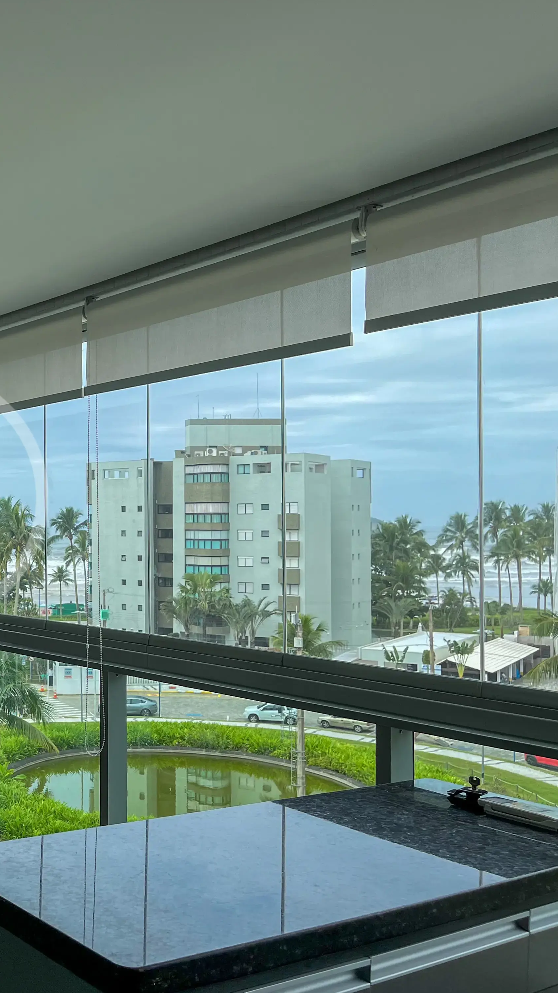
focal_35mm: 38
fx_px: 999
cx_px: -82
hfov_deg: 27.9
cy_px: 497
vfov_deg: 52.8
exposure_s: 1/1600
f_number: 1.6
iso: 50
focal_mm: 5.1
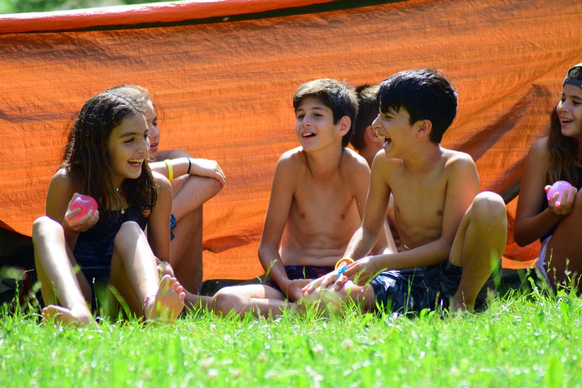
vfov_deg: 5.1
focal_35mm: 270
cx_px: 291
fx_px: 4365
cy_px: 194
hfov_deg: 7.6
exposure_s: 1/1250
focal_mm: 180
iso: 640
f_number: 4.5
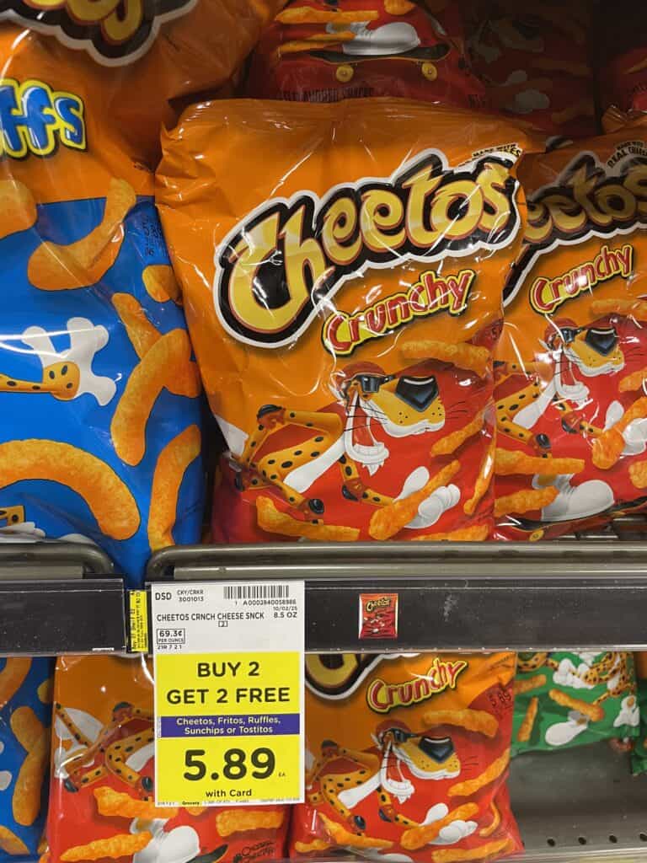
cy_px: 432
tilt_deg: -33.0
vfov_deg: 67.3
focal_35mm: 26
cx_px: 324
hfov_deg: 53.1
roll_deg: -1.9
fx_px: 648
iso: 160
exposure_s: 1/60
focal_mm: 4.2
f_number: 1.6
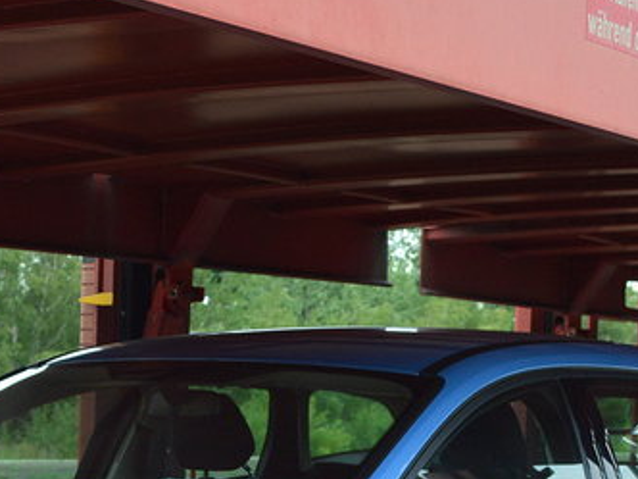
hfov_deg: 18.7
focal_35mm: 104
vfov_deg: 13.7
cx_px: 111
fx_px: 1917
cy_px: 632
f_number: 3.8
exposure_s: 1/500
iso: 450
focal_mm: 20
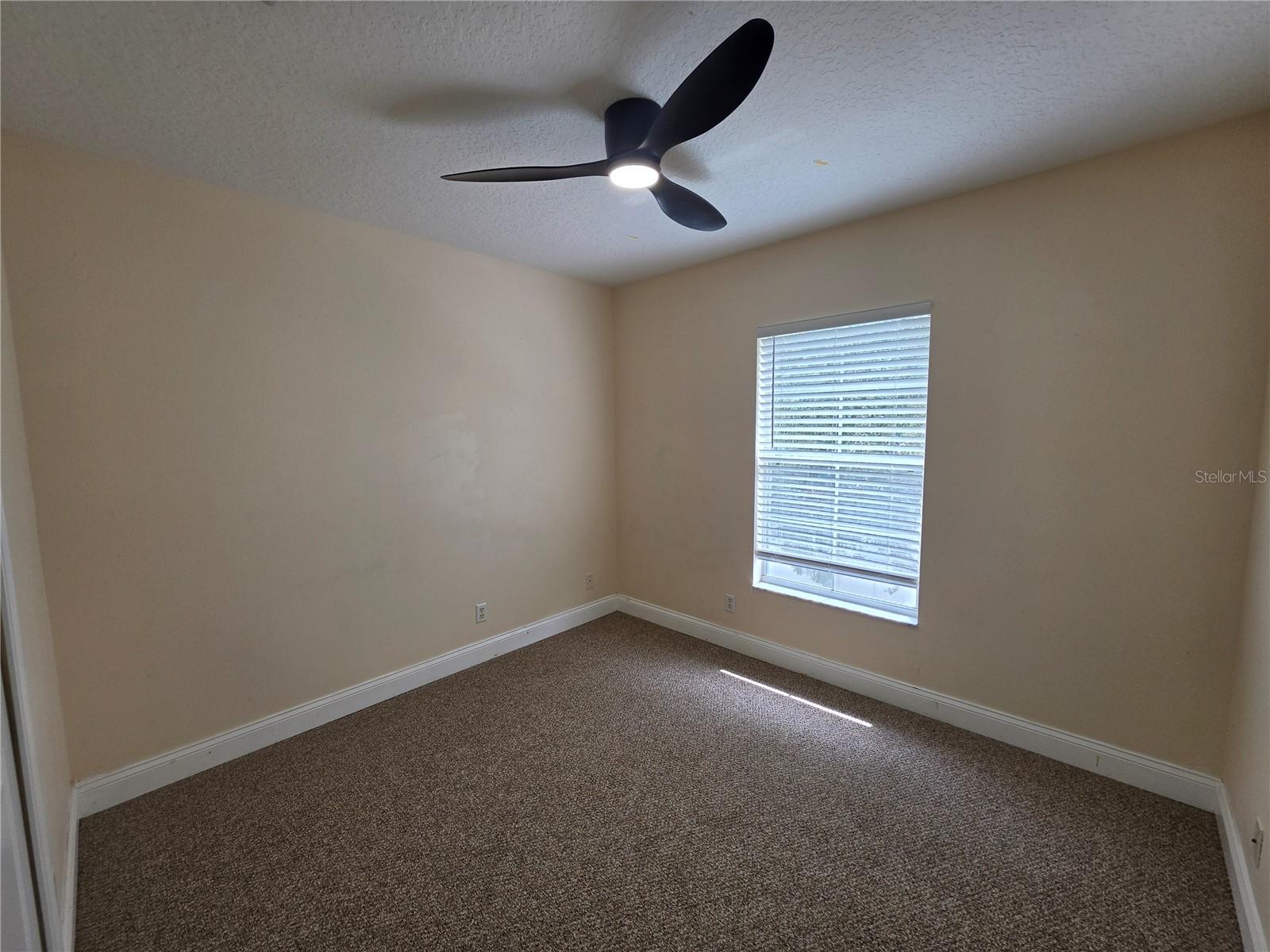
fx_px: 477
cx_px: 635
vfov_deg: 89.9
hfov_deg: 106.2
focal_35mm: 13
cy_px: 476
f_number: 1.9
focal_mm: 2.2
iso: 50
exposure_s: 1/120
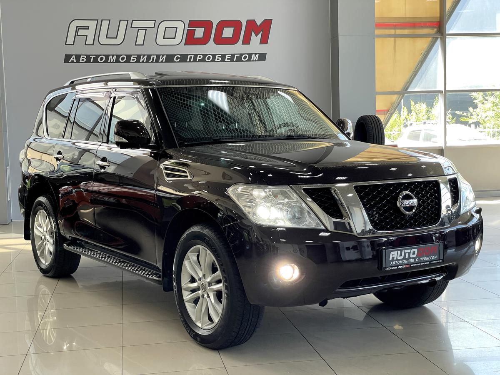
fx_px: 751
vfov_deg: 28.0
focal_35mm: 52
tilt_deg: -3.9
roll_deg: +1.7
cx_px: 250
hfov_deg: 36.8
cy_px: 188
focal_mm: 6
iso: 100
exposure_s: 1/99
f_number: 2
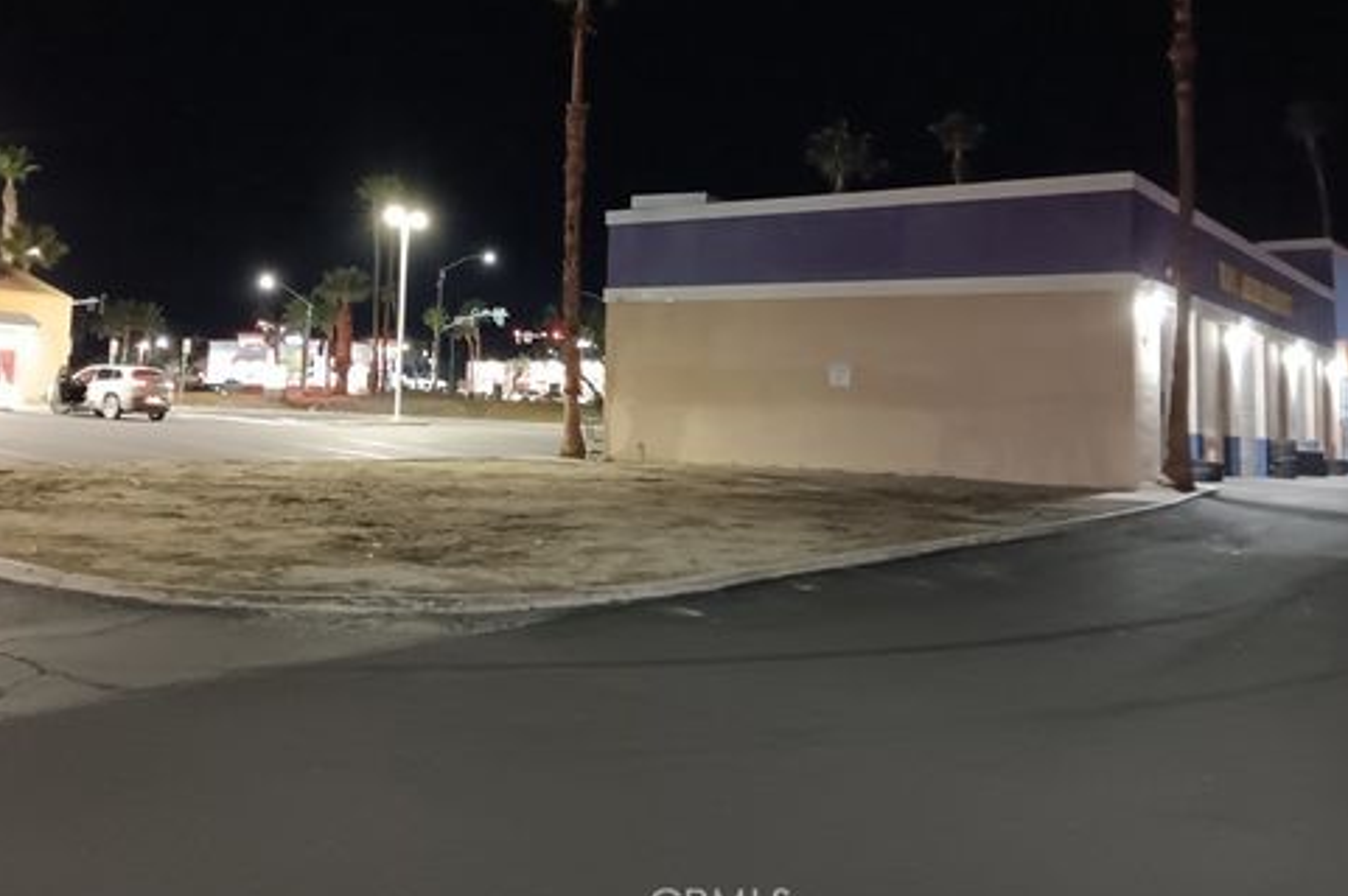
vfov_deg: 36.2
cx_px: 530
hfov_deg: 52.7
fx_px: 1347
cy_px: 258
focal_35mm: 36
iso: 2000
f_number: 1.8
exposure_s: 1/10
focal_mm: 3.98
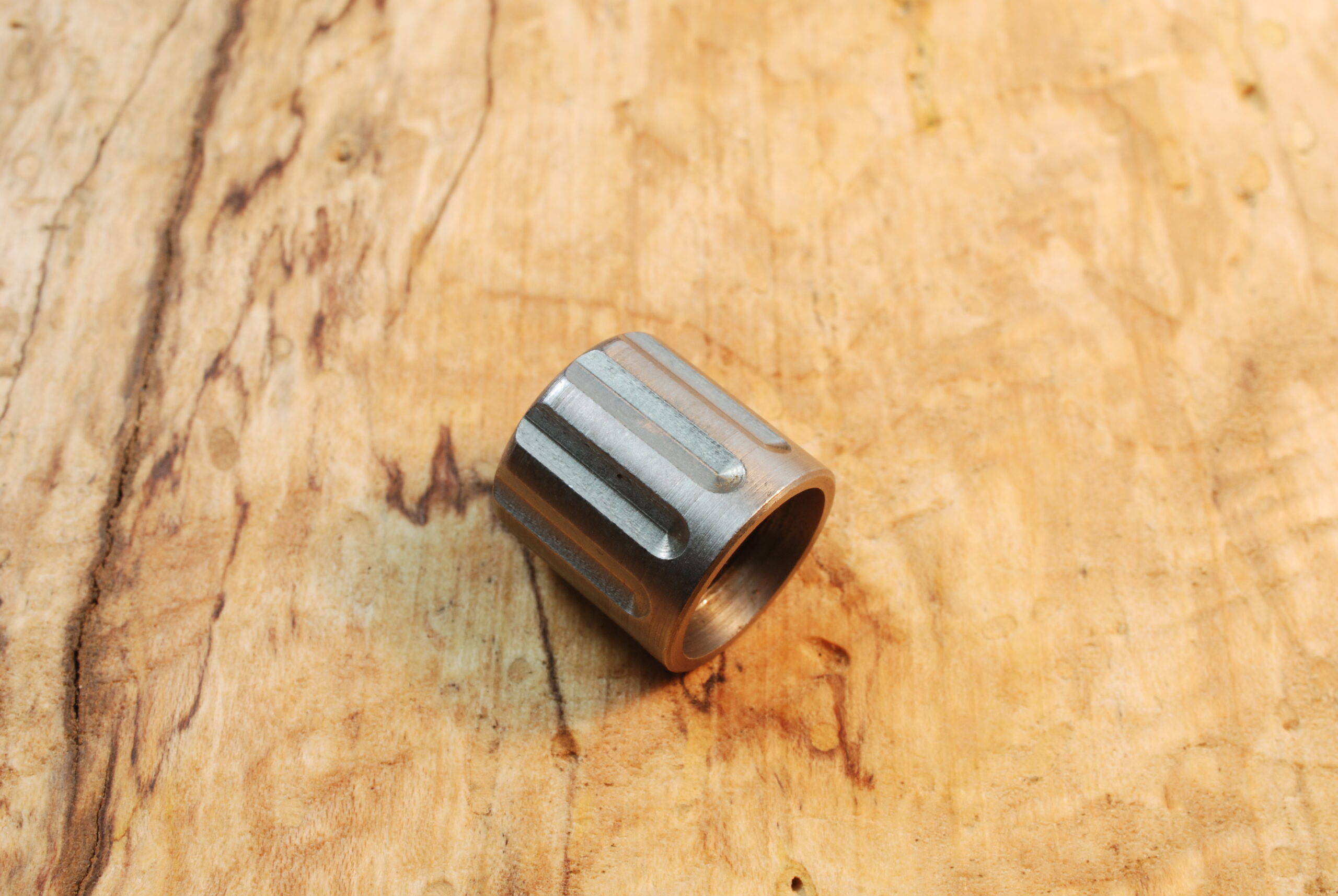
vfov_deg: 22.7
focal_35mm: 60
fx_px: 2233
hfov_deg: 33.4
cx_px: 669
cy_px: 448
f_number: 22
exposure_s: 1/13
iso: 200
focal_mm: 40
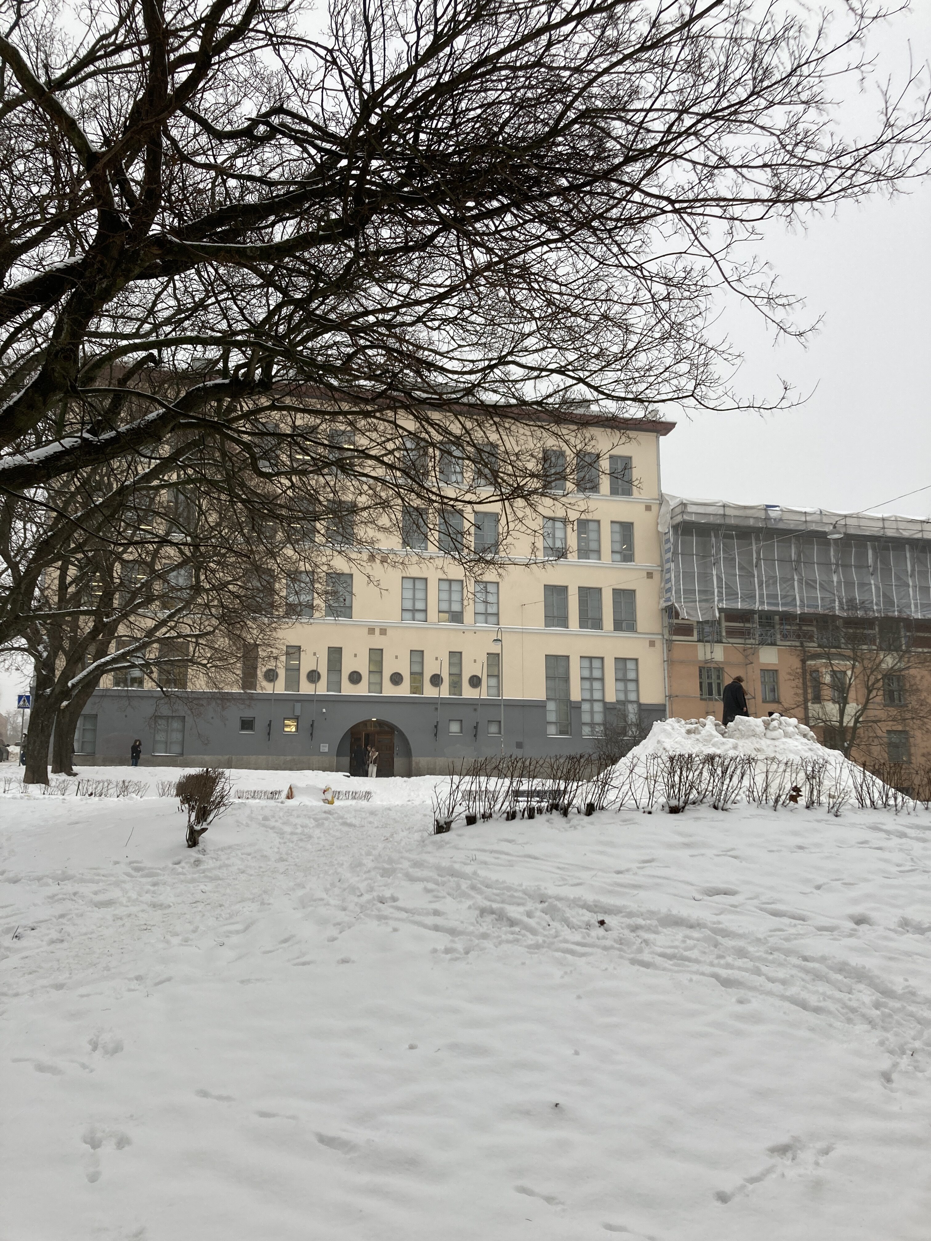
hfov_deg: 49.7
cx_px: 466
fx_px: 1004
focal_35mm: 28
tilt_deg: +11.6
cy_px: 620
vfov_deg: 63.4
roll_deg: -0.4
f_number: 1.8
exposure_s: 1/121
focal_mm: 3.99
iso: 40
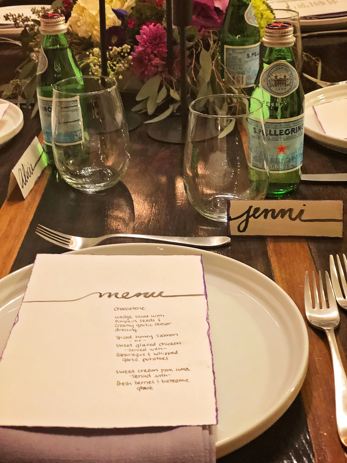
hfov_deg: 28.0
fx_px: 695
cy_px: 232
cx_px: 174
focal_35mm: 52
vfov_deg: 36.8
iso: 160
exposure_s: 1/30
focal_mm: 6
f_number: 2.4
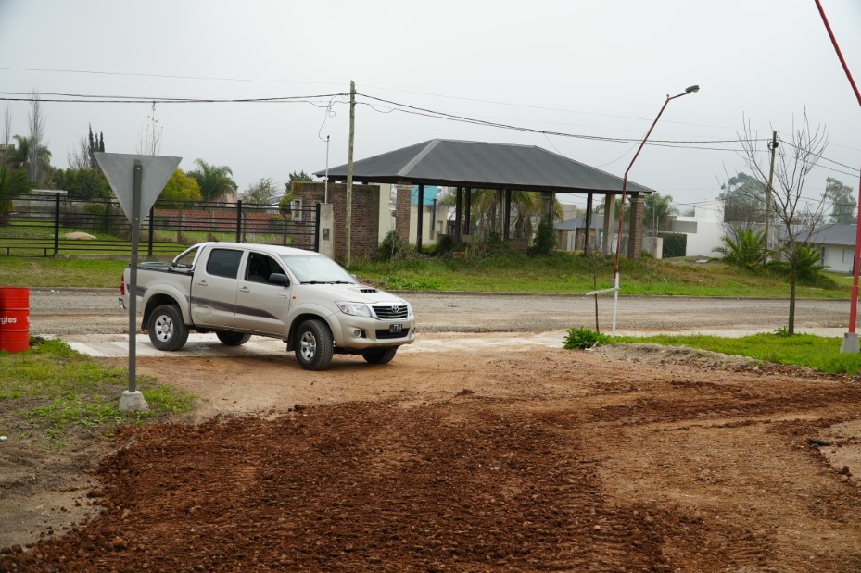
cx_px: 430
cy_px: 286
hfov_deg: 48.5
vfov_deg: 33.4
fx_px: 956
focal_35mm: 40
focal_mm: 27
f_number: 5
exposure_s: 1/400
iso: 100
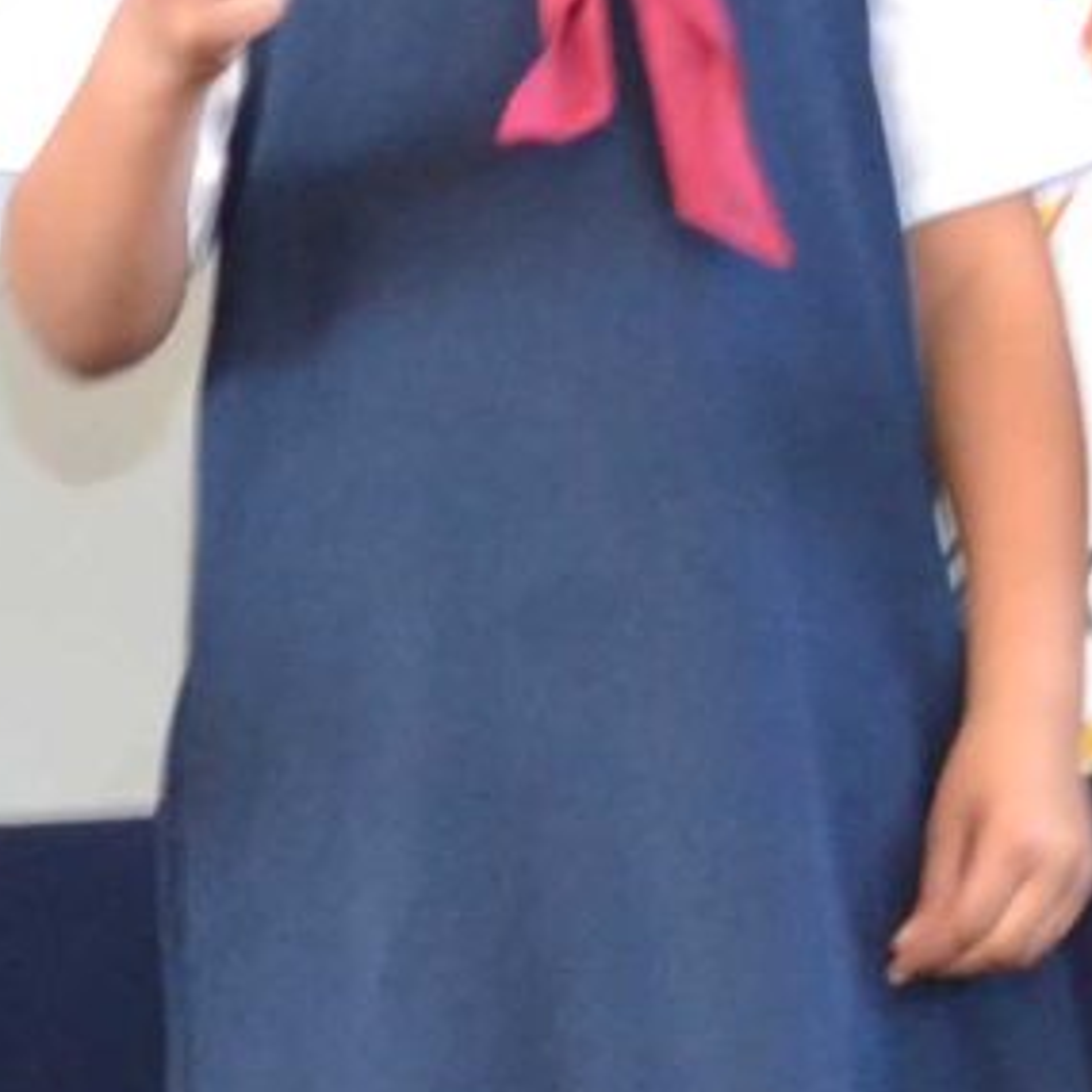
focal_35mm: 229
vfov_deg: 7.6
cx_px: -184
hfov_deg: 7.6
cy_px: -201
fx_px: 8173
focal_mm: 20
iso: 1400
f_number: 3.8
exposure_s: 1/60
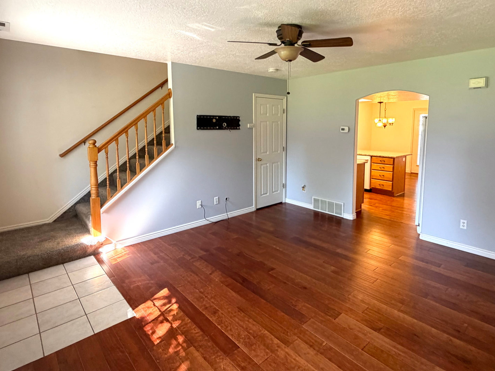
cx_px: 269
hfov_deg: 81.6
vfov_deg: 65.5
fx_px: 286
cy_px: 154
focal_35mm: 20
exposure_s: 1/120
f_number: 2.2
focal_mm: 2.22
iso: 320
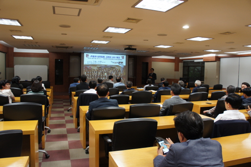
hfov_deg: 67.4
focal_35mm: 27
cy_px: 84
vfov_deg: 47.8
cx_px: 126
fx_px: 188
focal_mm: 18
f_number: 4
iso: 400
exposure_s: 1/30
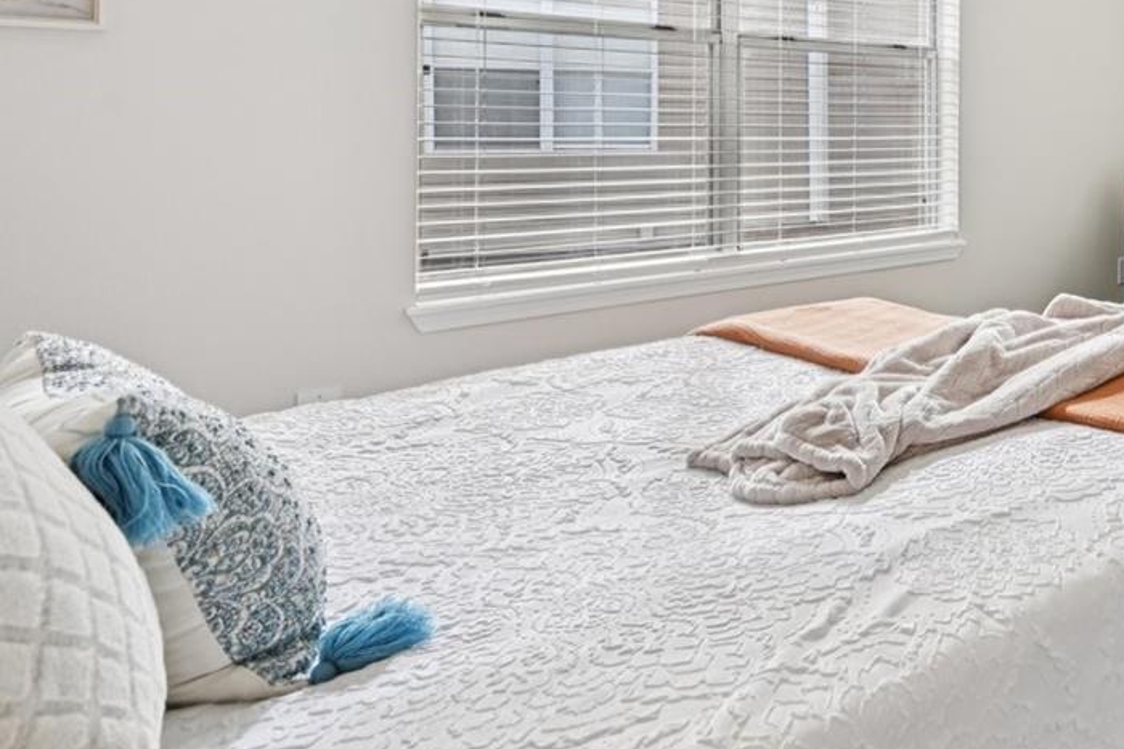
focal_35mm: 32
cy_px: 113
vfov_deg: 38.9
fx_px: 999
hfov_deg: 45.6
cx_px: 1207
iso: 64
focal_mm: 14
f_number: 8
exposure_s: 1/15
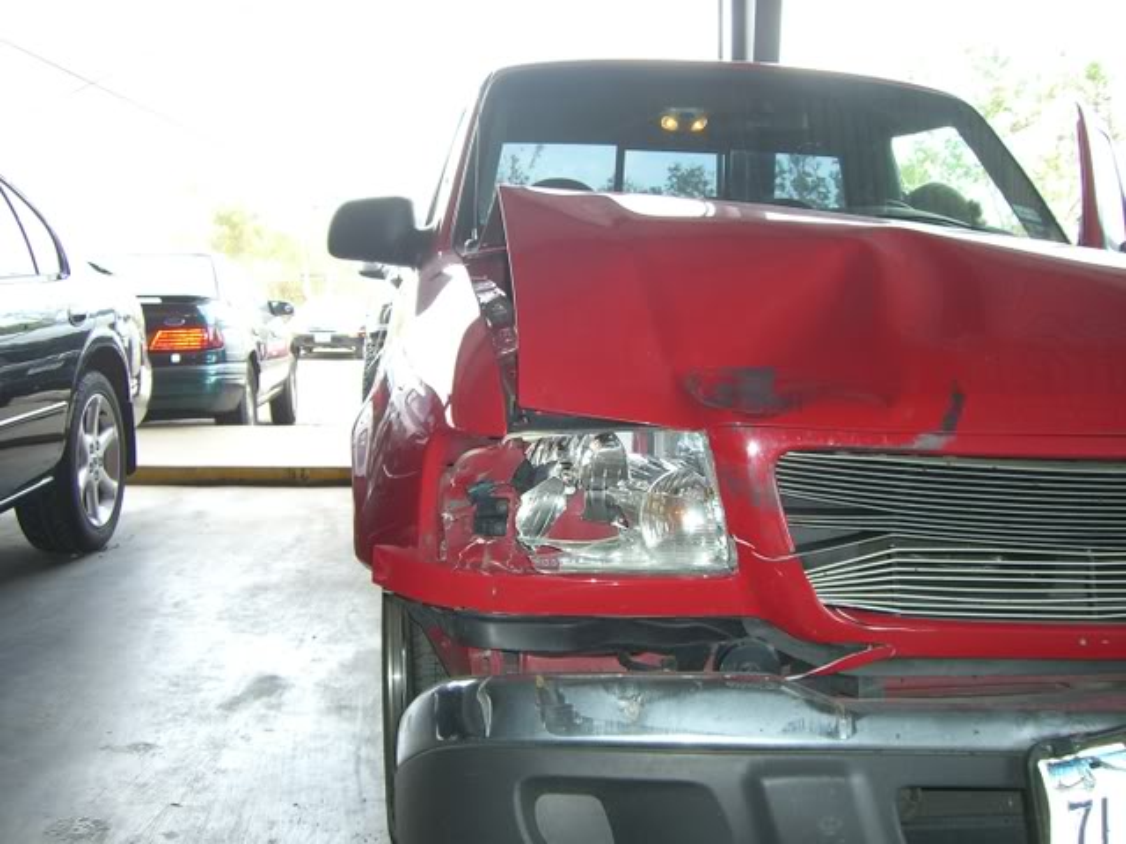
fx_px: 1236
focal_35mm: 38
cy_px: 422
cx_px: 563
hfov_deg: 49.0
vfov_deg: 37.7
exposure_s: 1/160
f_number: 2.7
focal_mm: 6.2
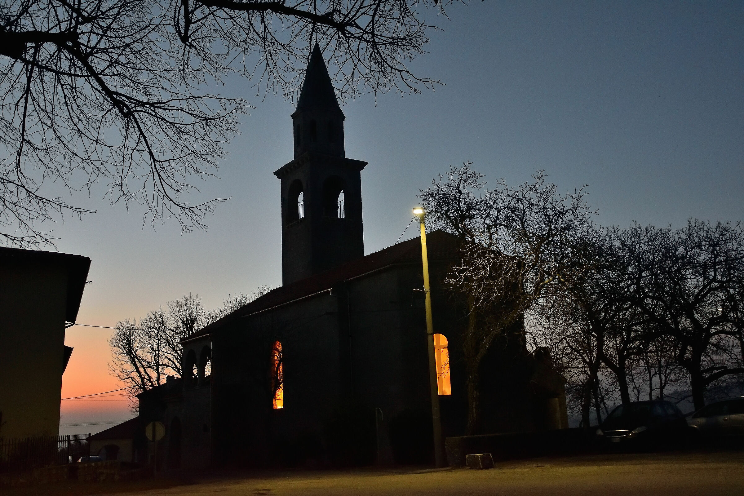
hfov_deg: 53.1
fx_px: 744
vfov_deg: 36.9
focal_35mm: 36
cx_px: 372
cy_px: 248
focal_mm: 24
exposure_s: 1/40
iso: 800
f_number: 5.6
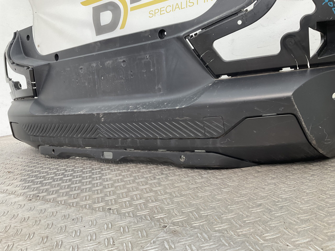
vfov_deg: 48.2
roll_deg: +5.5
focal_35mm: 29
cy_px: 126
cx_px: 168
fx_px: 281
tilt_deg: -7.0
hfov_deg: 61.7
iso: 40
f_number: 1.8
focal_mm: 3
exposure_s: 1/120
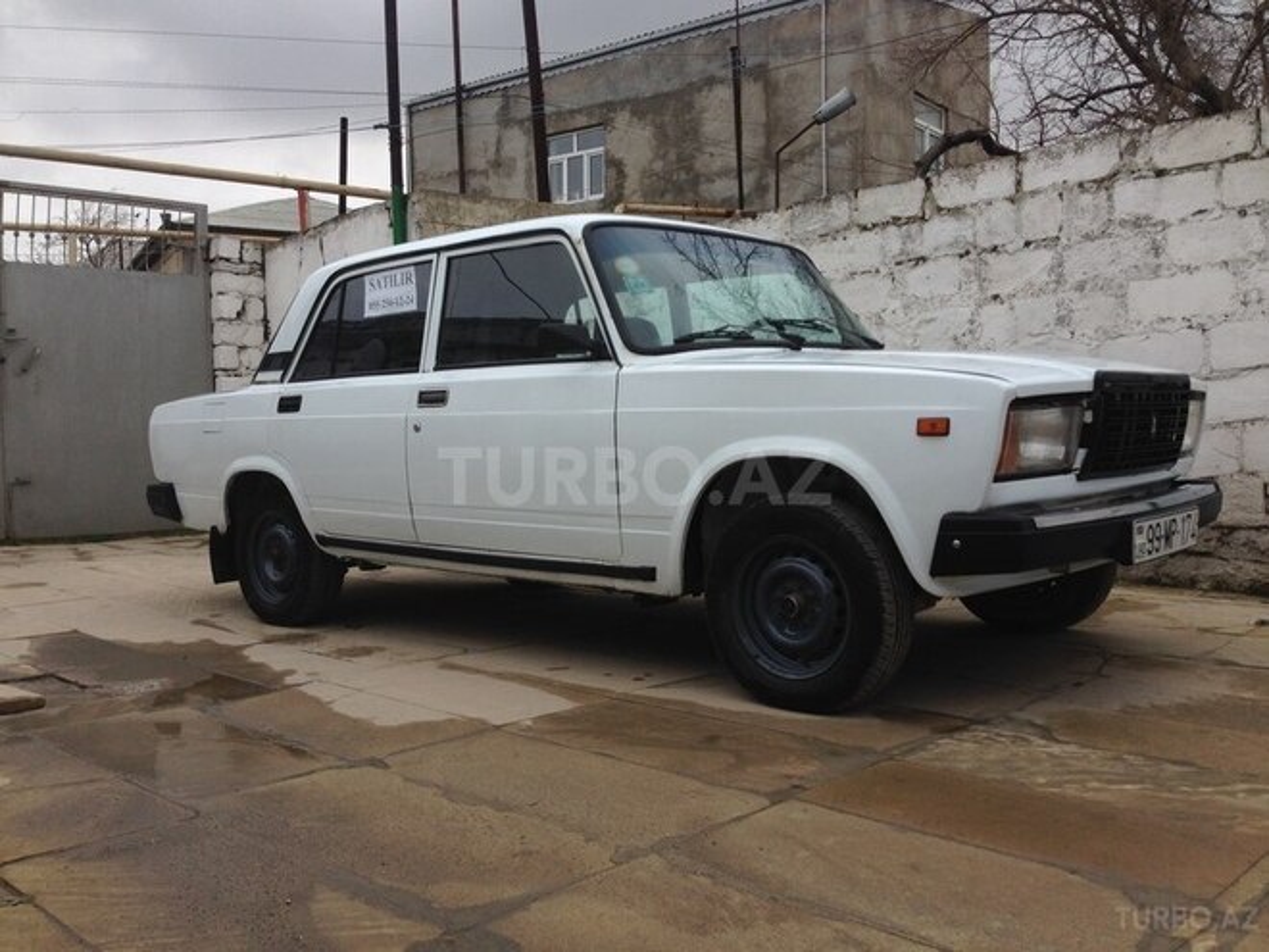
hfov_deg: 55.4
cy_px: 476
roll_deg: +0.9
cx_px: 634
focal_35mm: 33
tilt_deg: -1.2
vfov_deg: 42.9
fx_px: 1210
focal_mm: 4.12
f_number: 2.4
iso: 50
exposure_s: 1/1290
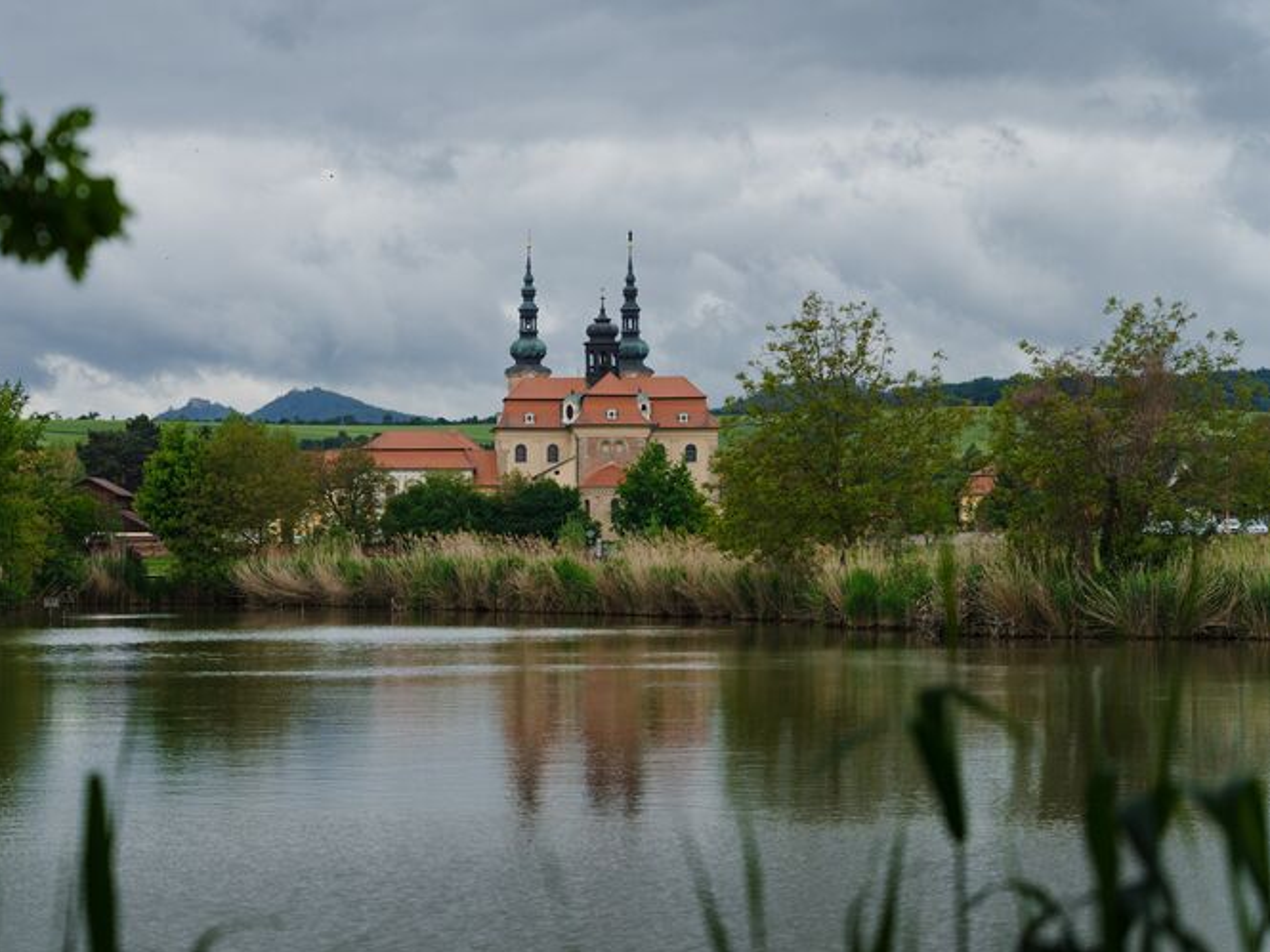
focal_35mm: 86
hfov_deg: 22.7
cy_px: 495
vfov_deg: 17.2
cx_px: 460
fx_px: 3156
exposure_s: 1/800
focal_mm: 70
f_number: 2.8
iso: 100
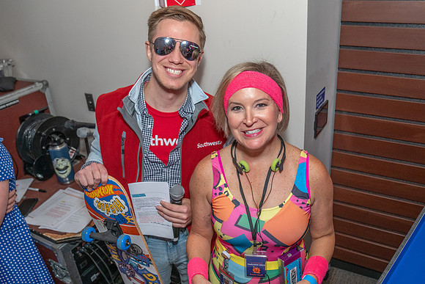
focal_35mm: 30
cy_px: 149
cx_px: 223
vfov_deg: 43.1
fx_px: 359
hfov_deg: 61.2
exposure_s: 1/160
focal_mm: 24
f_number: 3.5
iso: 2500
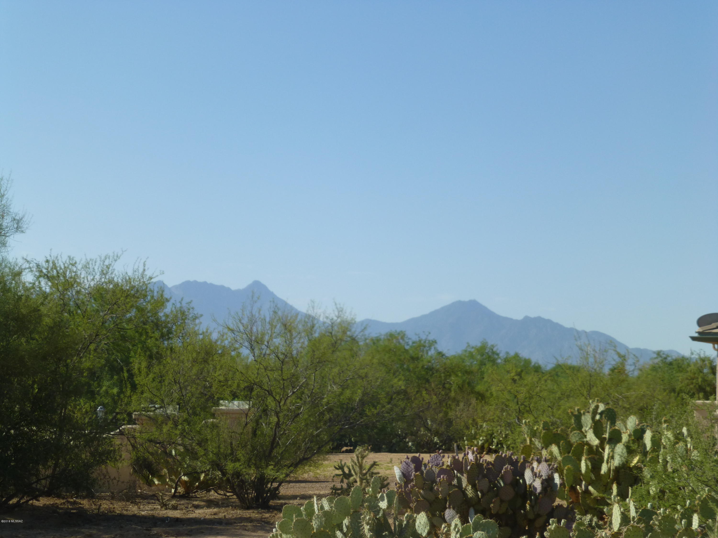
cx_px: 359
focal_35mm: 90
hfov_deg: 21.8
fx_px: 1867
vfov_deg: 16.4
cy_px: 269
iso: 100
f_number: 5.2
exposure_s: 1/640
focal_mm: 16.1
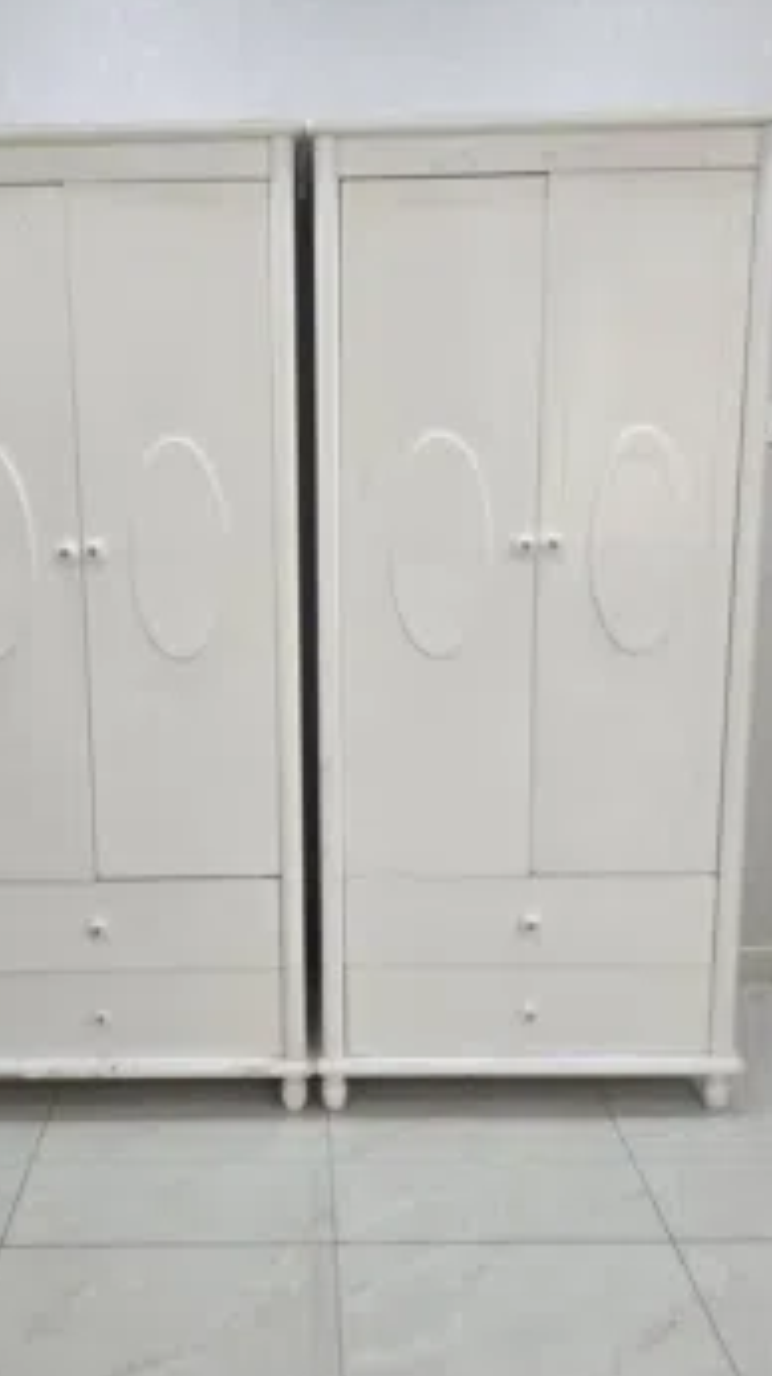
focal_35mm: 29
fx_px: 1058
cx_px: 279
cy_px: 628
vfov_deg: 66.0
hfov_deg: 39.8
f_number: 1.7
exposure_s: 1/100
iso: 200
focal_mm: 6.3
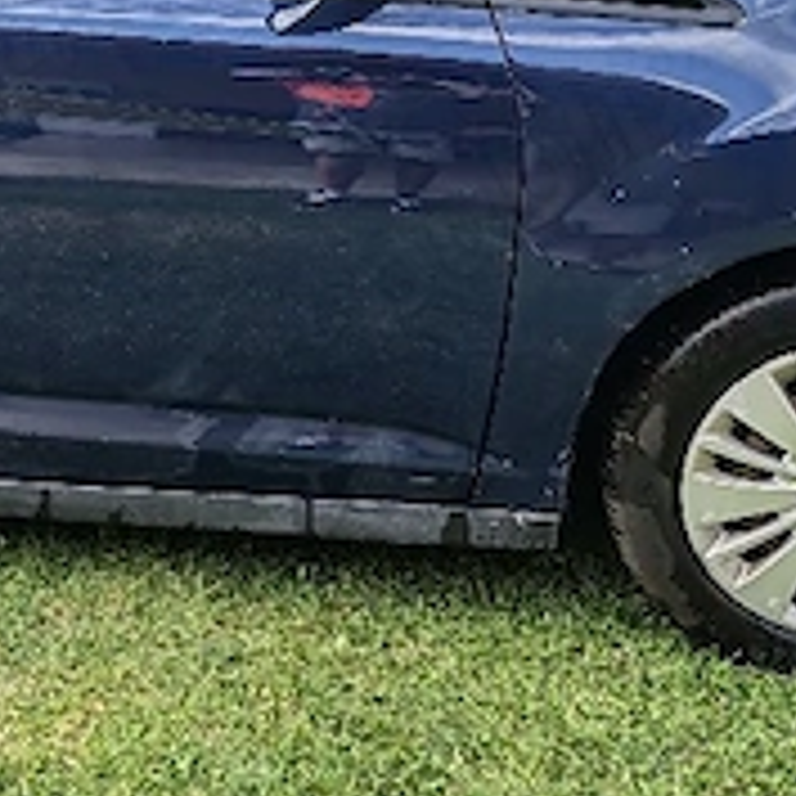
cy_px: 130
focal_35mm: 69
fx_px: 1795
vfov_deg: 24.5
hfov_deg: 24.4
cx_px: 117
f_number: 1.6
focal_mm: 6.55
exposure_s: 1/385
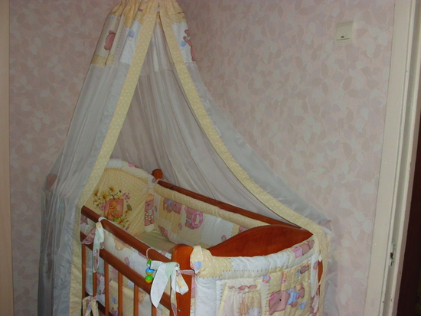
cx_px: 210
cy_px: 158
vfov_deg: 39.7
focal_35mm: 36
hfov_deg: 51.3
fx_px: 438
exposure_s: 1/60
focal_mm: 6.3
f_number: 2.9
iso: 100
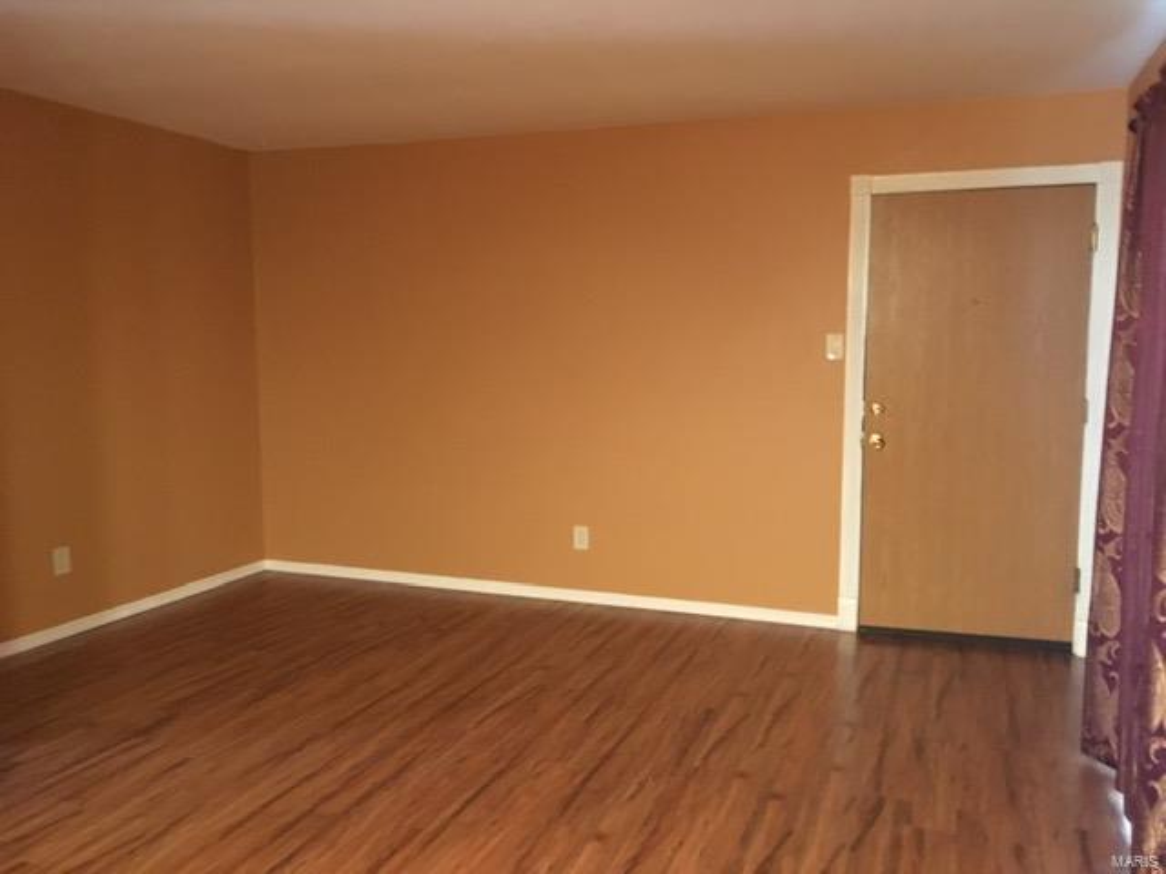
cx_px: 583
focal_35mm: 29
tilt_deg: -6.1
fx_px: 977
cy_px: 437
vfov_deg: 48.2
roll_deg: -0.2
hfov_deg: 61.7
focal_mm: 4.15
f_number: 2.2
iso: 500
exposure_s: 1/15
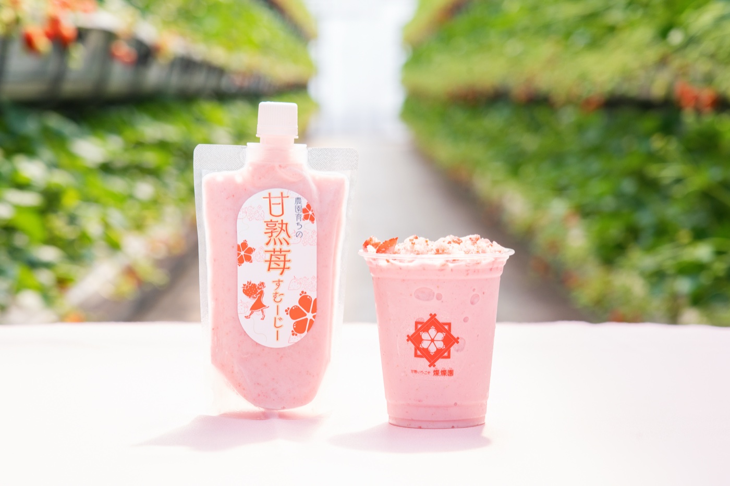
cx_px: 365
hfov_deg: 19.5
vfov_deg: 13.0
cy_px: 243
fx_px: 2129
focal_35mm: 105
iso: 500
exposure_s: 1/250
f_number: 8
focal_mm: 105
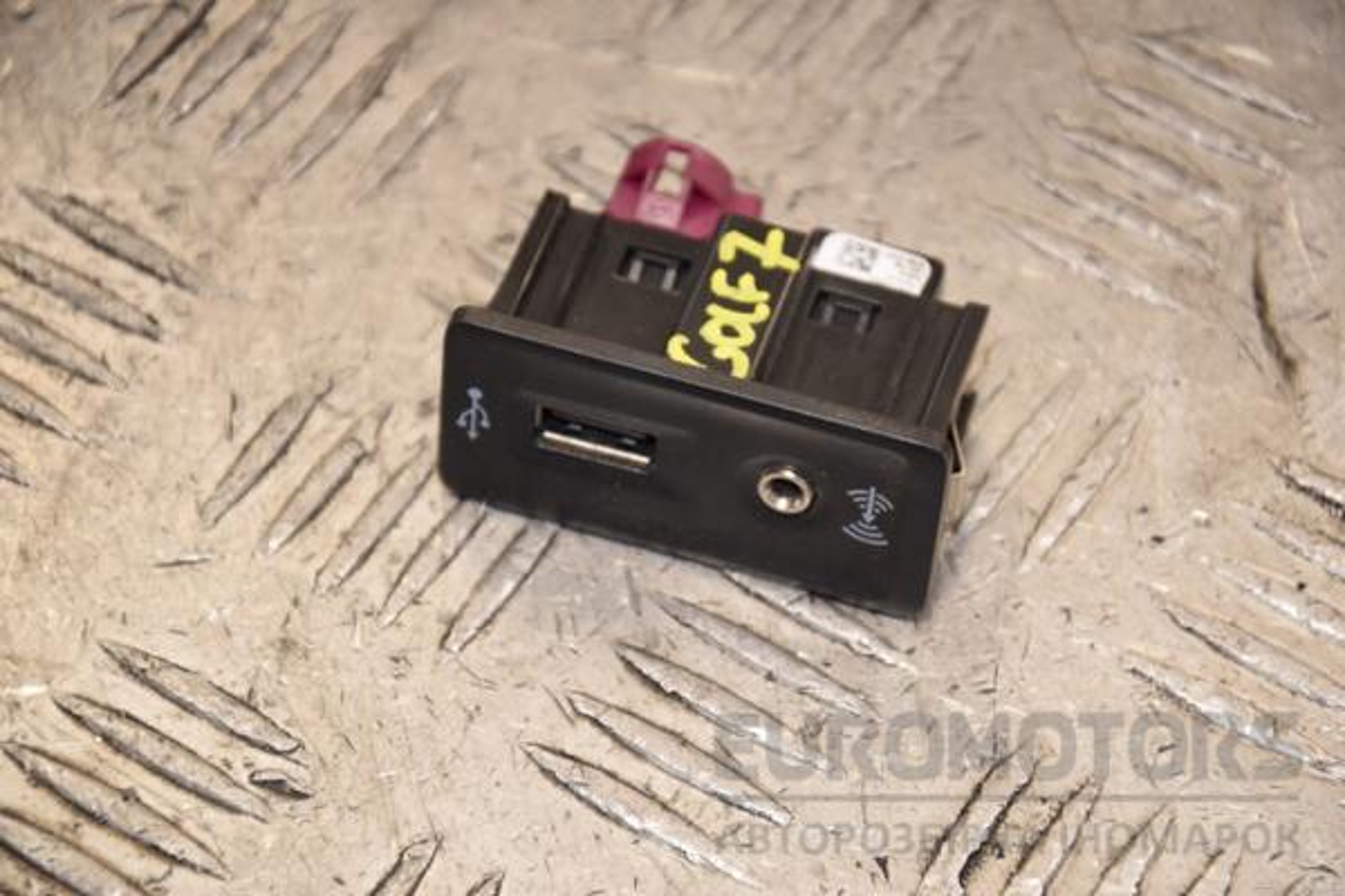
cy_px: 448
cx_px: 672
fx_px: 5884
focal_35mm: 158
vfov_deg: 8.7
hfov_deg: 13.0
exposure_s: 1/200
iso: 800
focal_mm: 105
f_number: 7.1
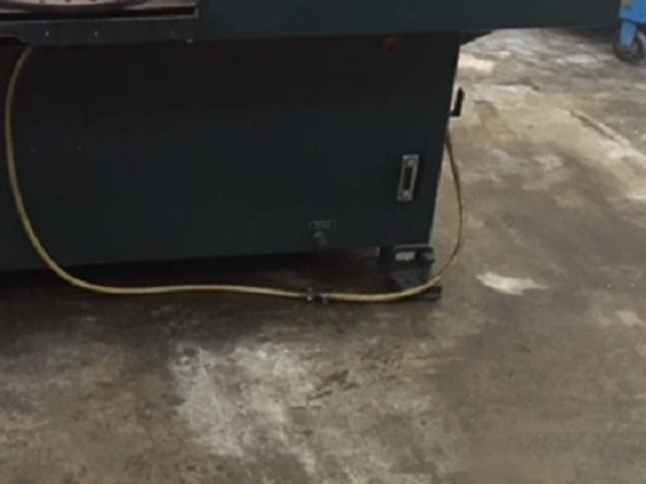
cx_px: 40
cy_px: 5
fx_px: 1082
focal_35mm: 58
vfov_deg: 24.2
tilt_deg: -17.9
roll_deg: -2.1
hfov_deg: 31.4
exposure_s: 1/30
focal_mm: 4.15
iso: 125
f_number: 2.2
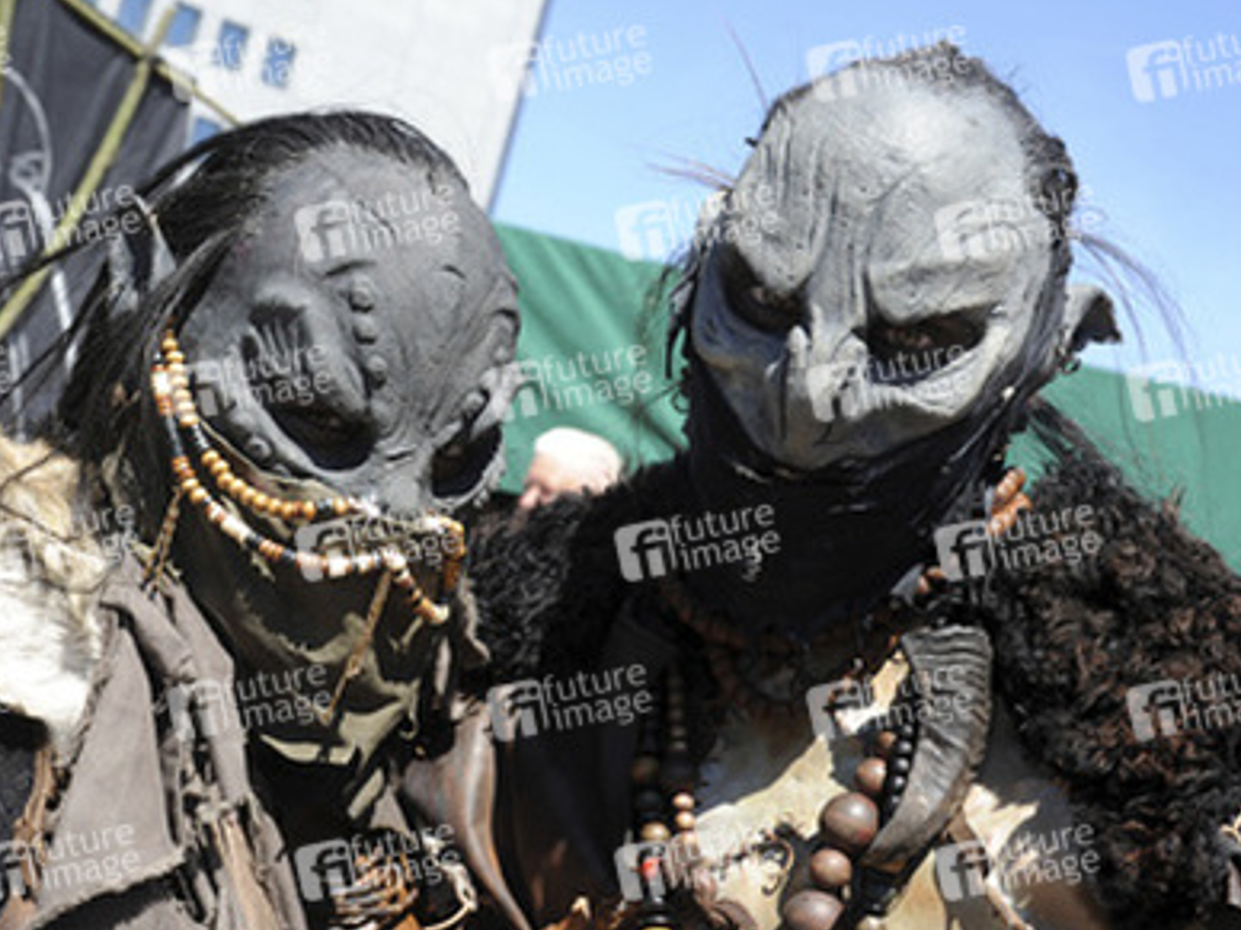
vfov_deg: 36.8
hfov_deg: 47.9
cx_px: 611
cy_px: 463
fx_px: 1398
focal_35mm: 39
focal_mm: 35
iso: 320
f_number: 7.1
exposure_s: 1/500
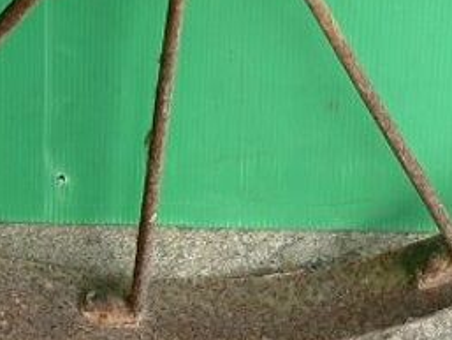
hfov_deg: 14.5
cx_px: 227
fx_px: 1777
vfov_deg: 10.3
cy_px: -262
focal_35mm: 136
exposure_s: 1/50
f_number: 3.5
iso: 80
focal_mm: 5.7
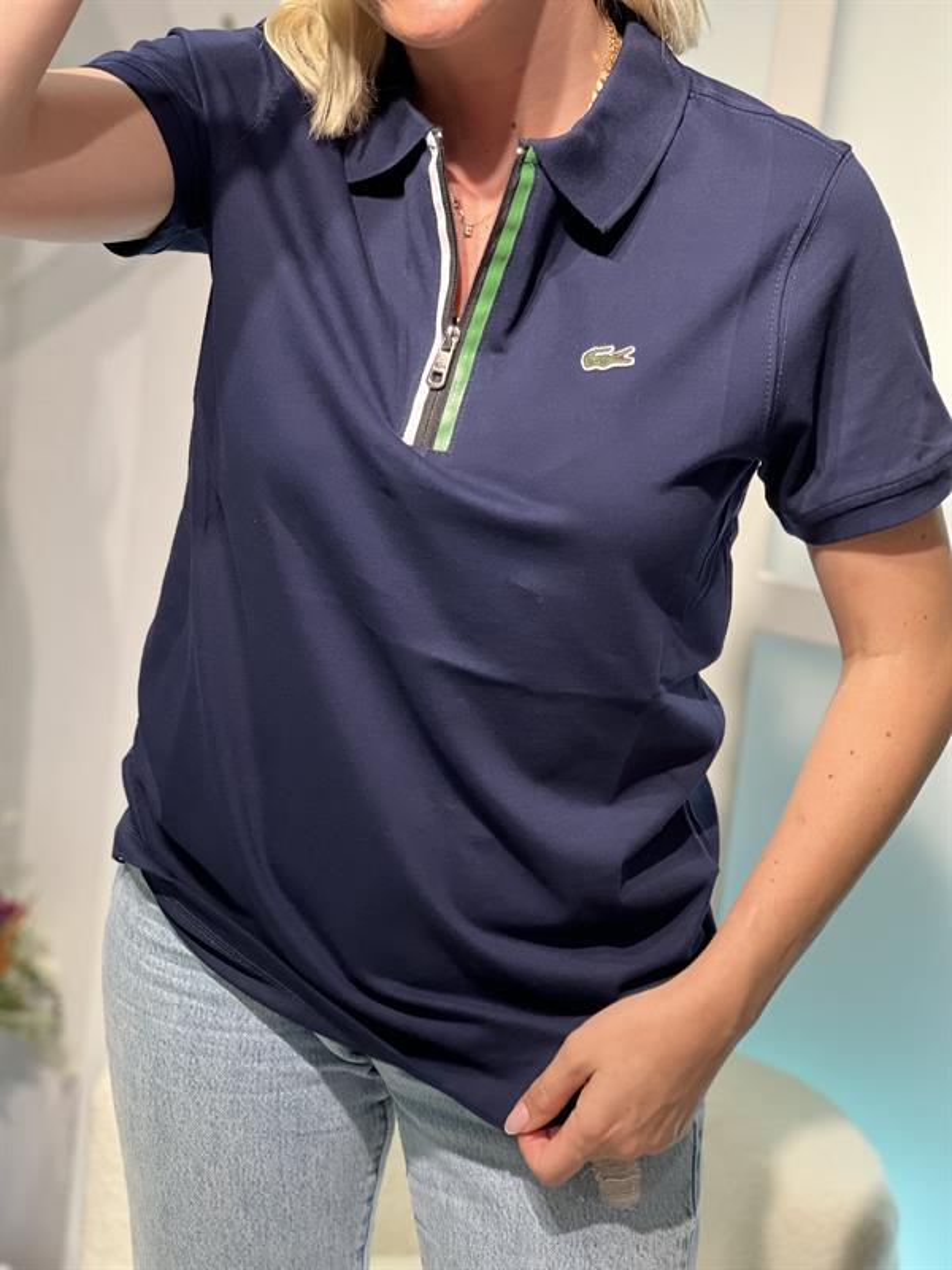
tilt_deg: -10.4
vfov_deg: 25.3
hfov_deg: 19.1
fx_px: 2824
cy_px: 635
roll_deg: -6.4
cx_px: 476
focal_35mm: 77
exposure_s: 1/100
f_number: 2.8
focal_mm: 9
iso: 250
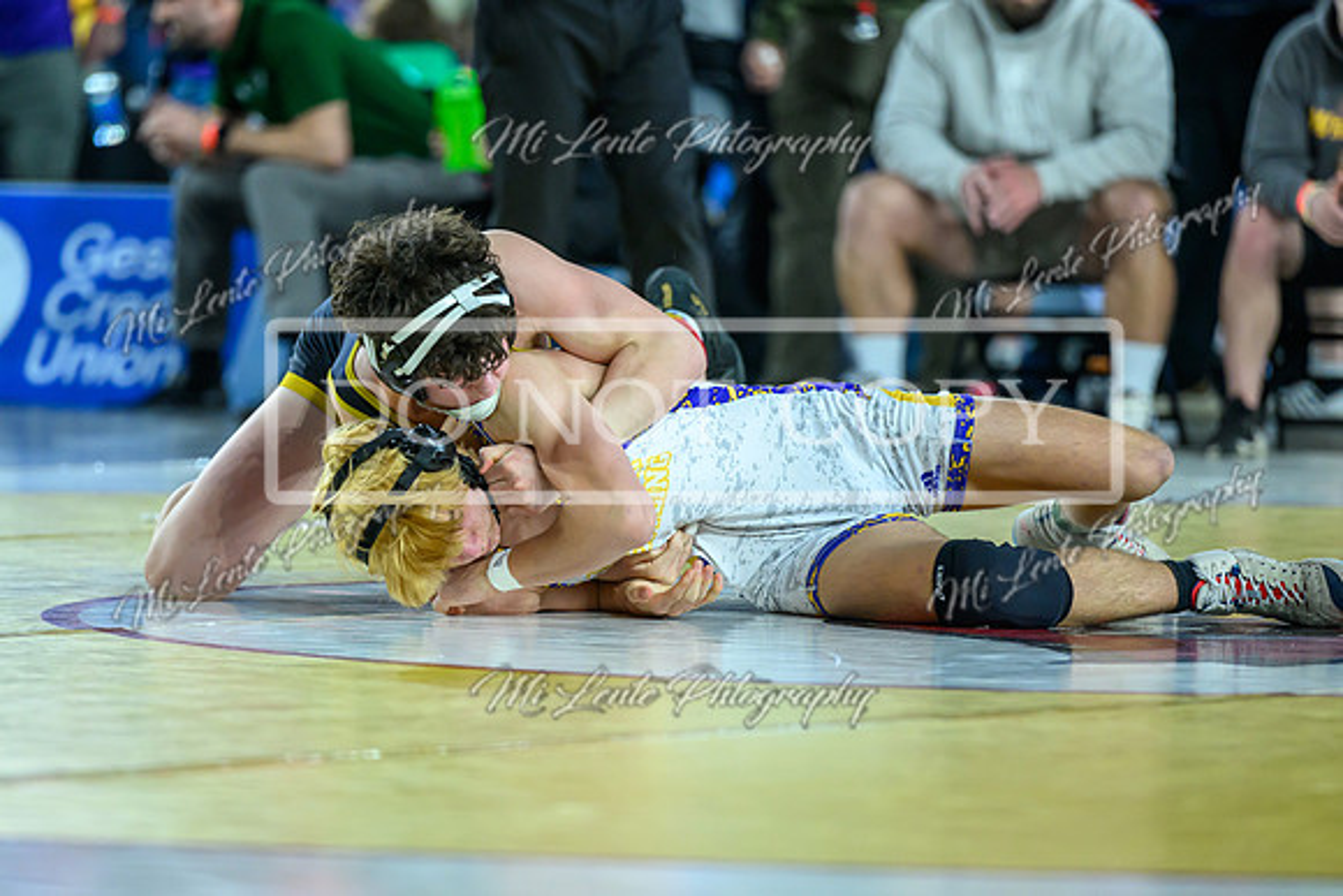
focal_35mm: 265
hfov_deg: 7.8
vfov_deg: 5.2
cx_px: 582
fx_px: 9891
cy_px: 453
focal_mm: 200
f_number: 2.8
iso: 1800
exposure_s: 1/800
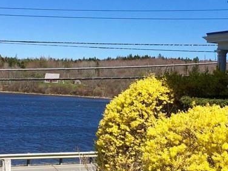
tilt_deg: +4.3
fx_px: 520
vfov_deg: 18.7
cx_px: 141
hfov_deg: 24.7
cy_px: 72
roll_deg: -5.1
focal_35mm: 79
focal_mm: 4.15
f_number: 2.2
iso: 32
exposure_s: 1/1883
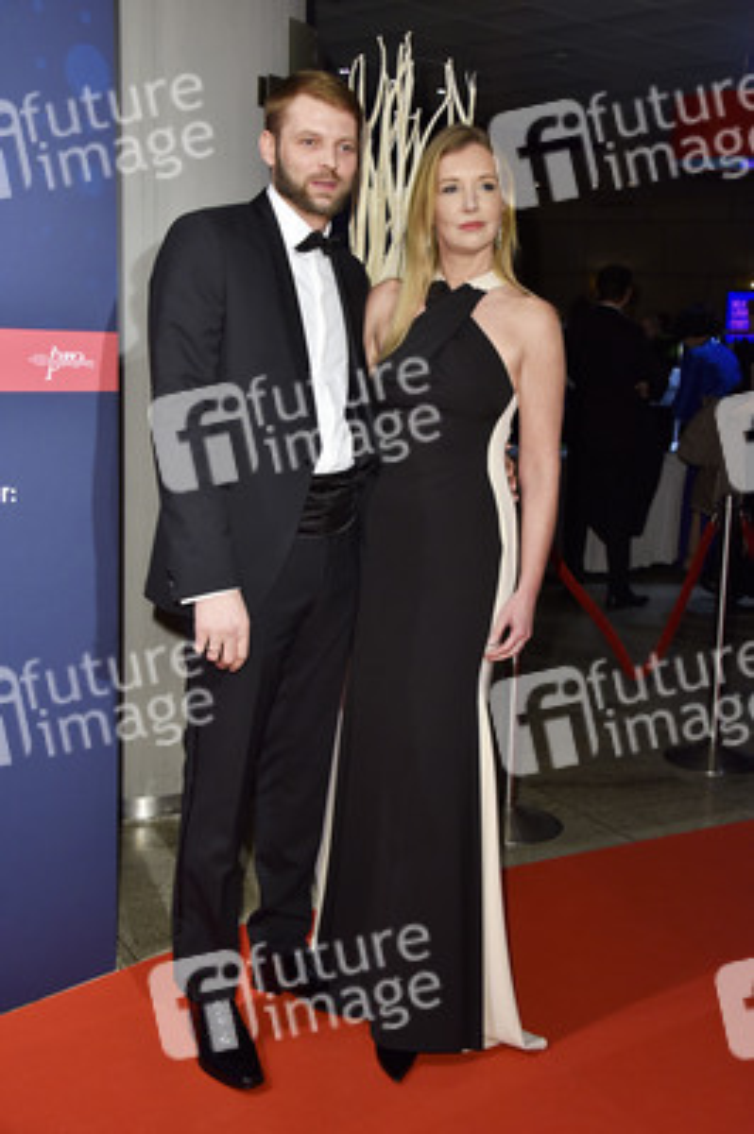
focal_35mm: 44
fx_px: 1385
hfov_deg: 30.5
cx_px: 377
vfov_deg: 44.5
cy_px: 567
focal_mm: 44
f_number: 6.3
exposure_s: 1/160
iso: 1000
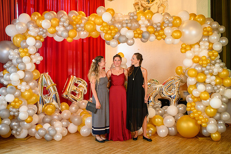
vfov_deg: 36.8
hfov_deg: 53.2
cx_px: 113
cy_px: 77
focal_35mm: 36
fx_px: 231
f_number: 3.5
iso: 1250
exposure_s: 1/100
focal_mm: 35
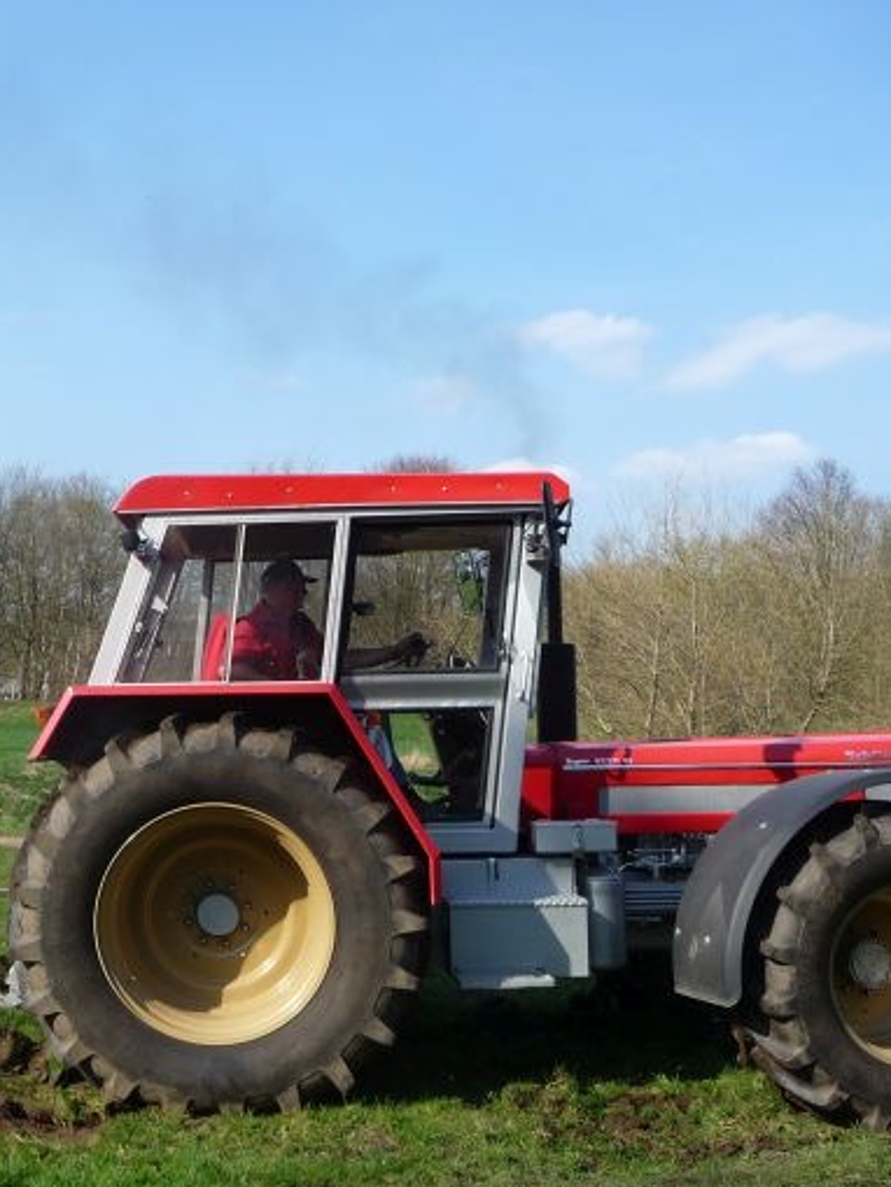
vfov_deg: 42.8
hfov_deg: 31.6
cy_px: 690
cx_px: 121
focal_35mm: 44
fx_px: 1509
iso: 100
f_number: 3.3
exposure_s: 1/640
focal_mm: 4.7
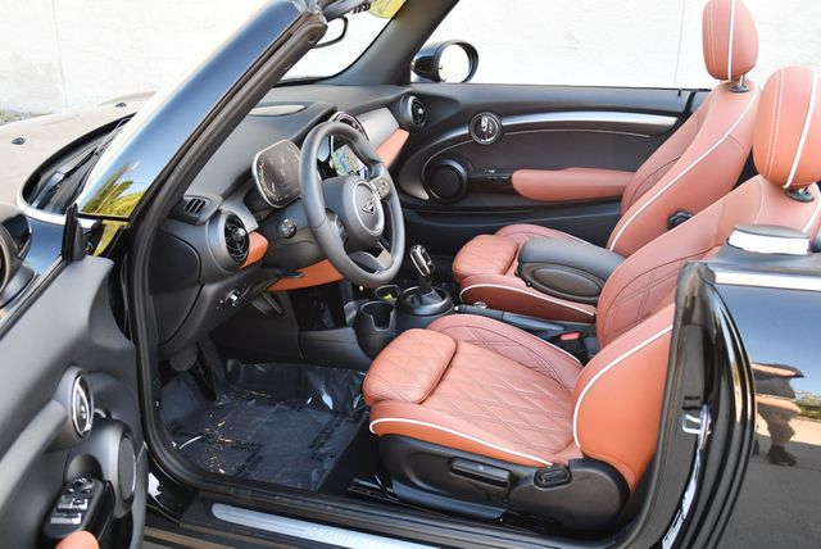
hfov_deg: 53.1
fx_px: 822
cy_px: 274
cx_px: 410
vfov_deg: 36.9
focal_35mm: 36
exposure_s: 1/250
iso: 640
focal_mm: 18
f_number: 3.5
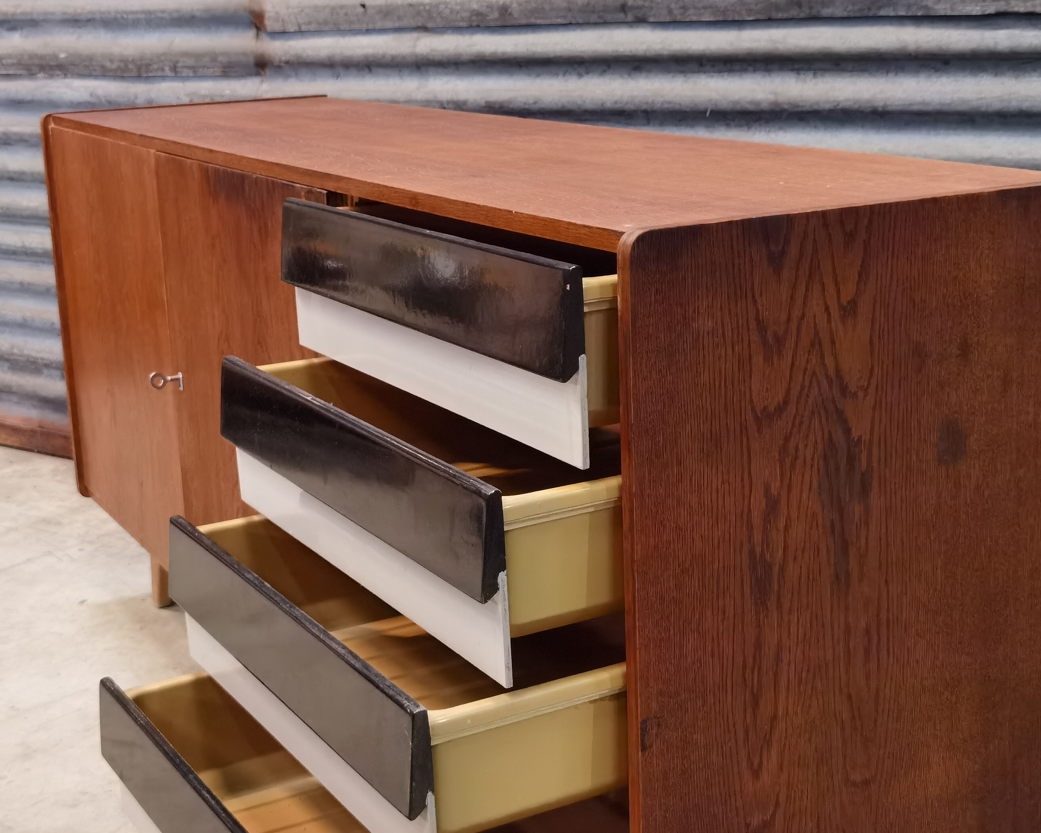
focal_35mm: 53
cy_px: 425
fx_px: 1633
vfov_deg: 28.6
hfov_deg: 35.4
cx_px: 543
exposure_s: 1/33.3
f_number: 1.9
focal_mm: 6.71
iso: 640
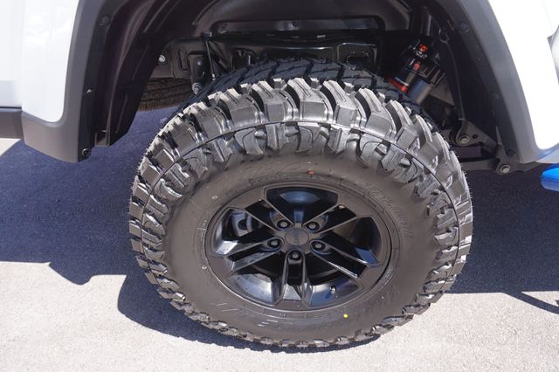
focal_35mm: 24
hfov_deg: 73.8
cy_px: 186
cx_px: 280
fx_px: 372
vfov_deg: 53.1
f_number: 6.3
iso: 100
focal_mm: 16
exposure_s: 1/80
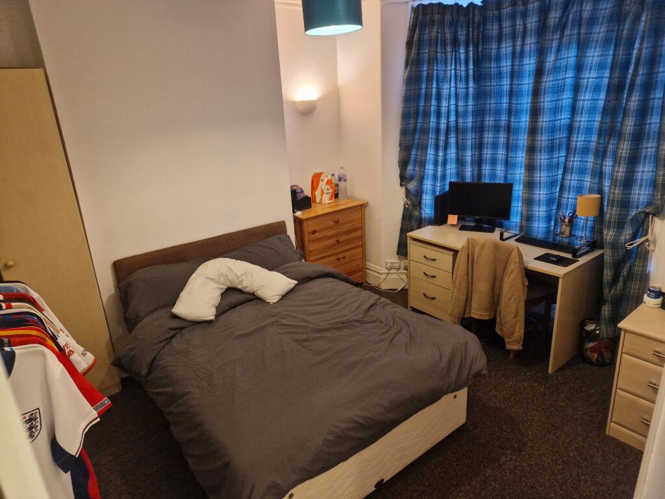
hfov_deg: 73.9
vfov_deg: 58.9
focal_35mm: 23
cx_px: 332
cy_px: 250
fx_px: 442
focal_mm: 5.4
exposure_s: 1/100
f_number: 1.8
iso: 800
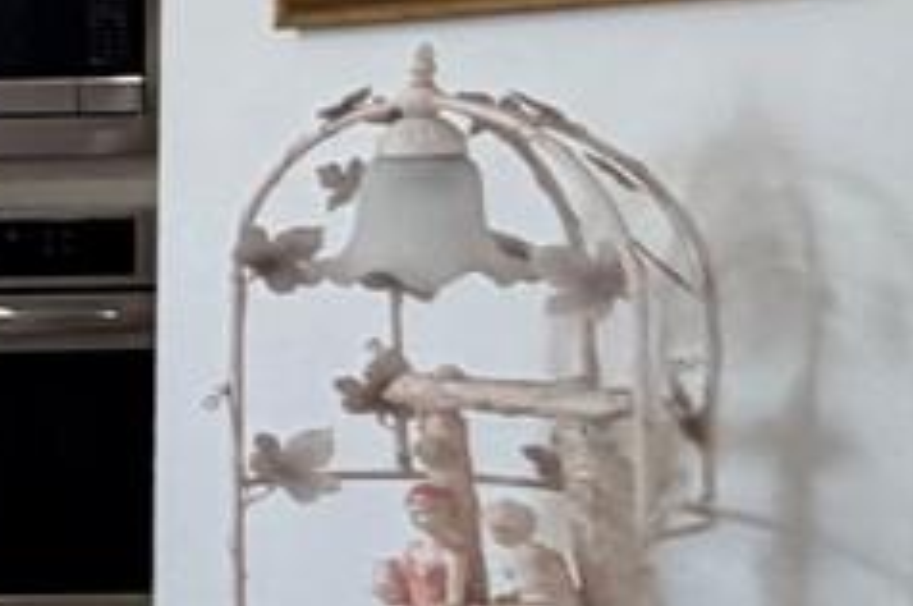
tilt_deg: -0.4
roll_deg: +0.3
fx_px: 2482
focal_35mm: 98
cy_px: 272
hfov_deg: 13.2
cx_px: -1469
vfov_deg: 13.9
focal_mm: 2.22
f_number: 2.2
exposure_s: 1/120
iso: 125
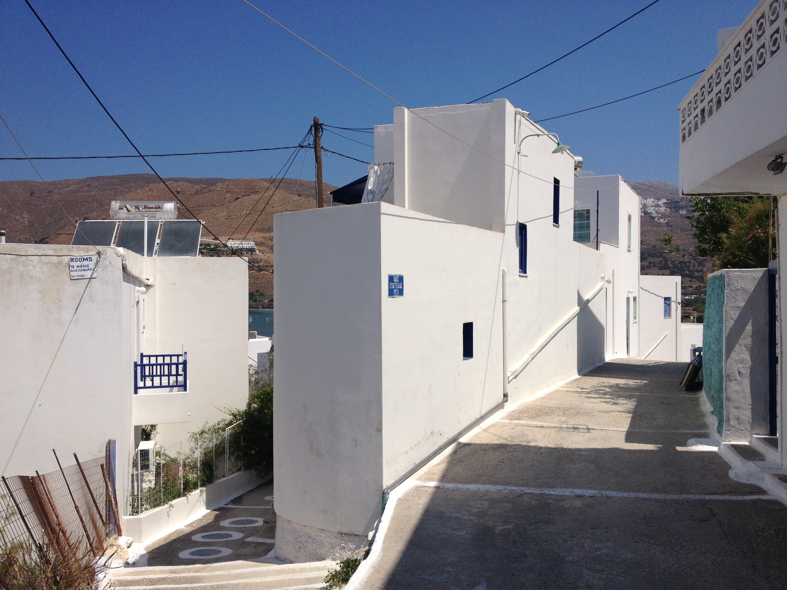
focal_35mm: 35
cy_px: 295
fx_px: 796
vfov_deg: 40.7
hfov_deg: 52.6
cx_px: 394
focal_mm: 4.28
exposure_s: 1/4608
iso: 50
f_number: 2.4
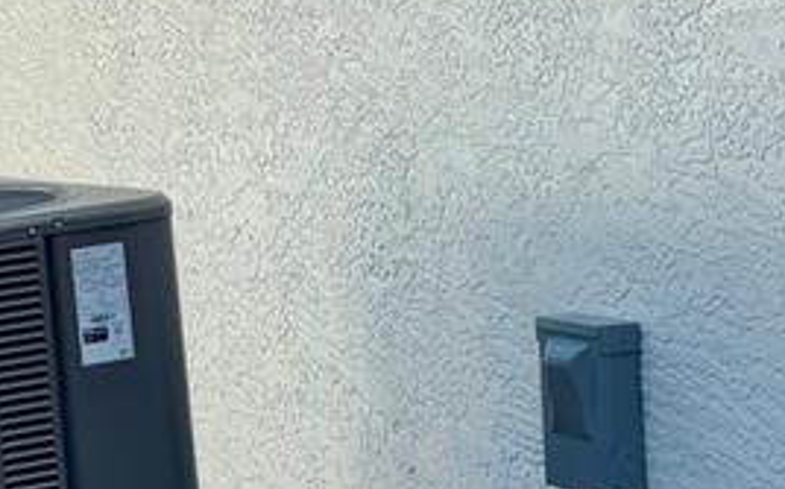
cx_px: -91
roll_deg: +2.8
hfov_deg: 17.6
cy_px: 126
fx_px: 2437
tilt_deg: -2.3
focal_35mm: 114
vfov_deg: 11.4
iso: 80
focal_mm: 6.76
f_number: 1.78
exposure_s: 1/2110
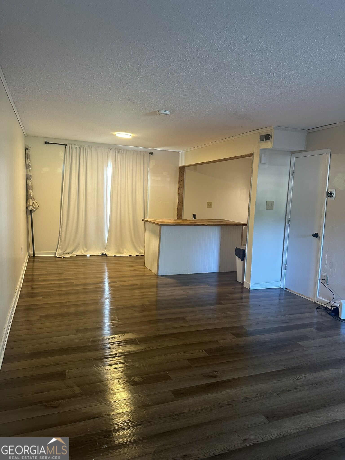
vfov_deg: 71.6
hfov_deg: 56.8
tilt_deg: -5.5
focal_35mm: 24
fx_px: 319
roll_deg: -2.7
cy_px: 230
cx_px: 172
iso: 320
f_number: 1.78
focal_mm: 6.86
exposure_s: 1/60
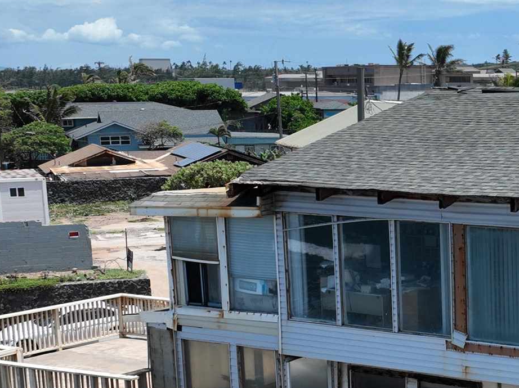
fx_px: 1199
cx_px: 633
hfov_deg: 22.4
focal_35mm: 80
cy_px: 305
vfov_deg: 18.3
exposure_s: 1/2500
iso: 100
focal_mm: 12.29
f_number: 2.8
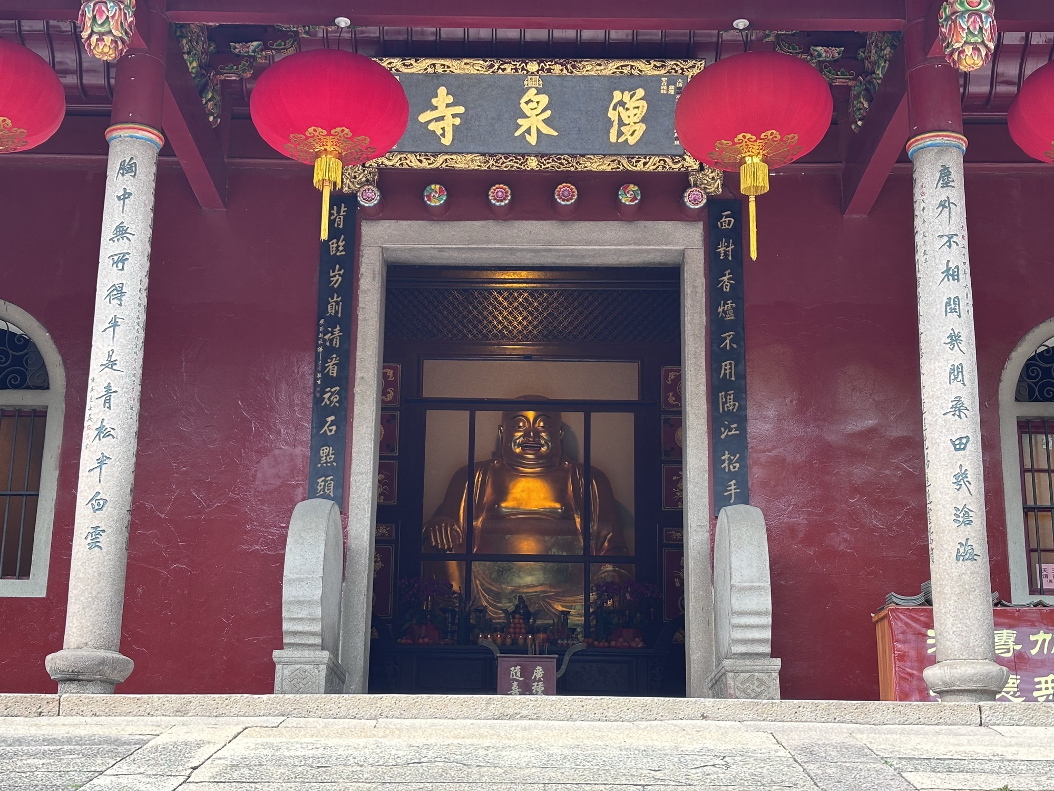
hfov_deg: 36.8
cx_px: 527
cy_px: 396
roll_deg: -1.0
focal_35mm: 52
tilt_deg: +15.3
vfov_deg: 28.0
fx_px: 1583
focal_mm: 5.96
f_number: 1.6
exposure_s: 1/194
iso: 32
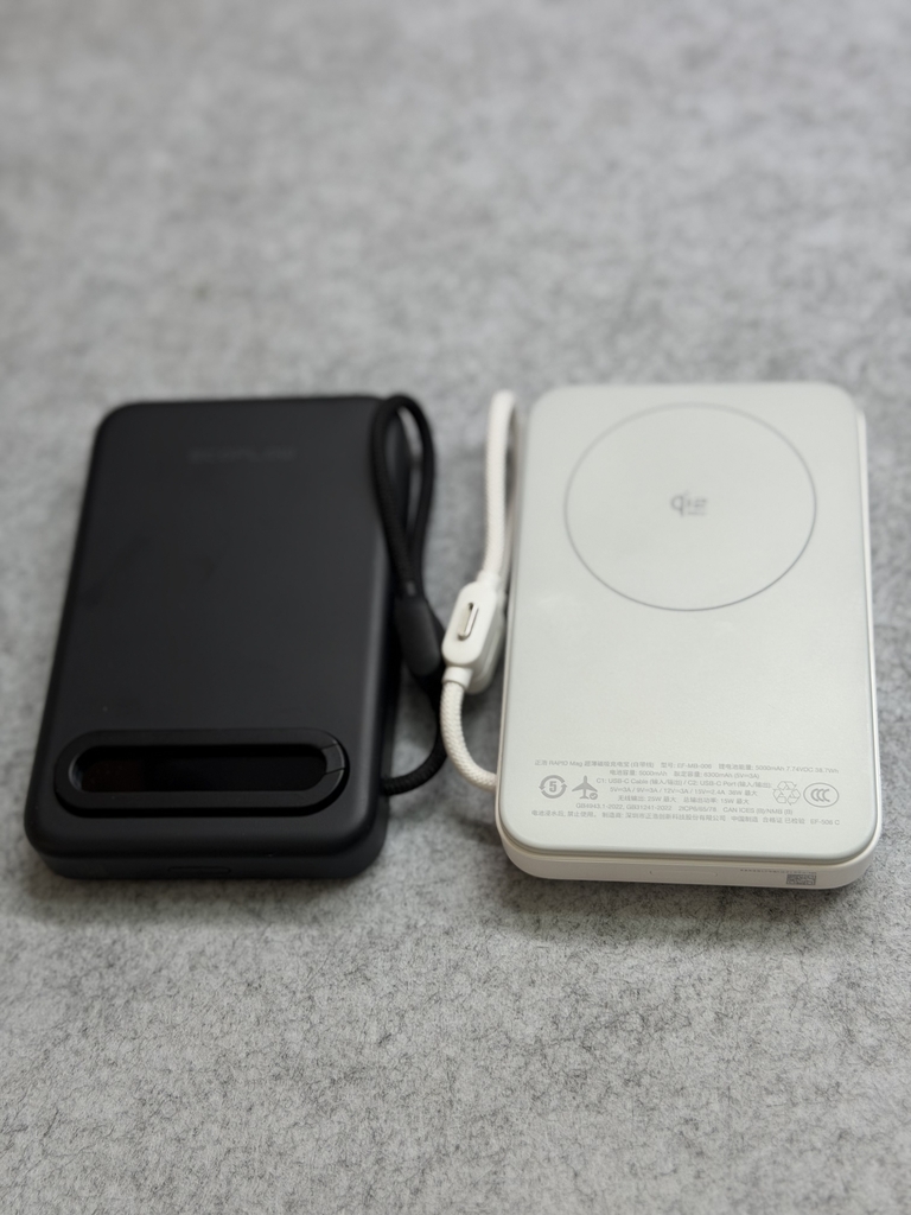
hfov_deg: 30.3
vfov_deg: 39.7
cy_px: 608
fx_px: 1684
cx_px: 456
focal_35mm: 48
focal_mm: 6.76
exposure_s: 1/143
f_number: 1.78
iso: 64
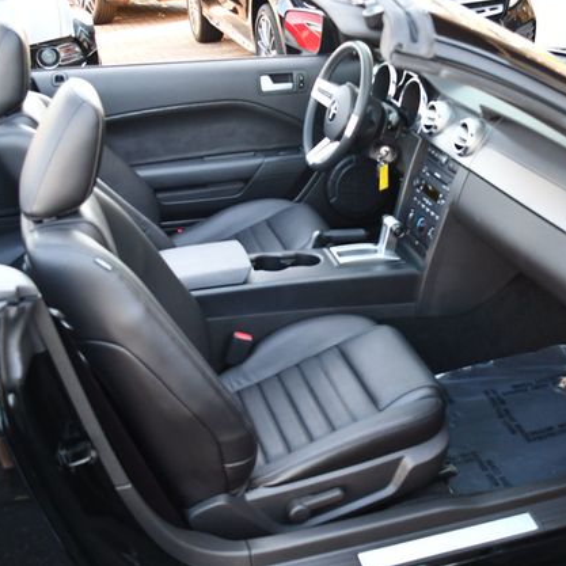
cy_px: 278
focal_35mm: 47
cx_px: 341
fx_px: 869
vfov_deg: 36.1
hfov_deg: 35.9
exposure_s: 1/200
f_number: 3.5
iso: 800
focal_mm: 18
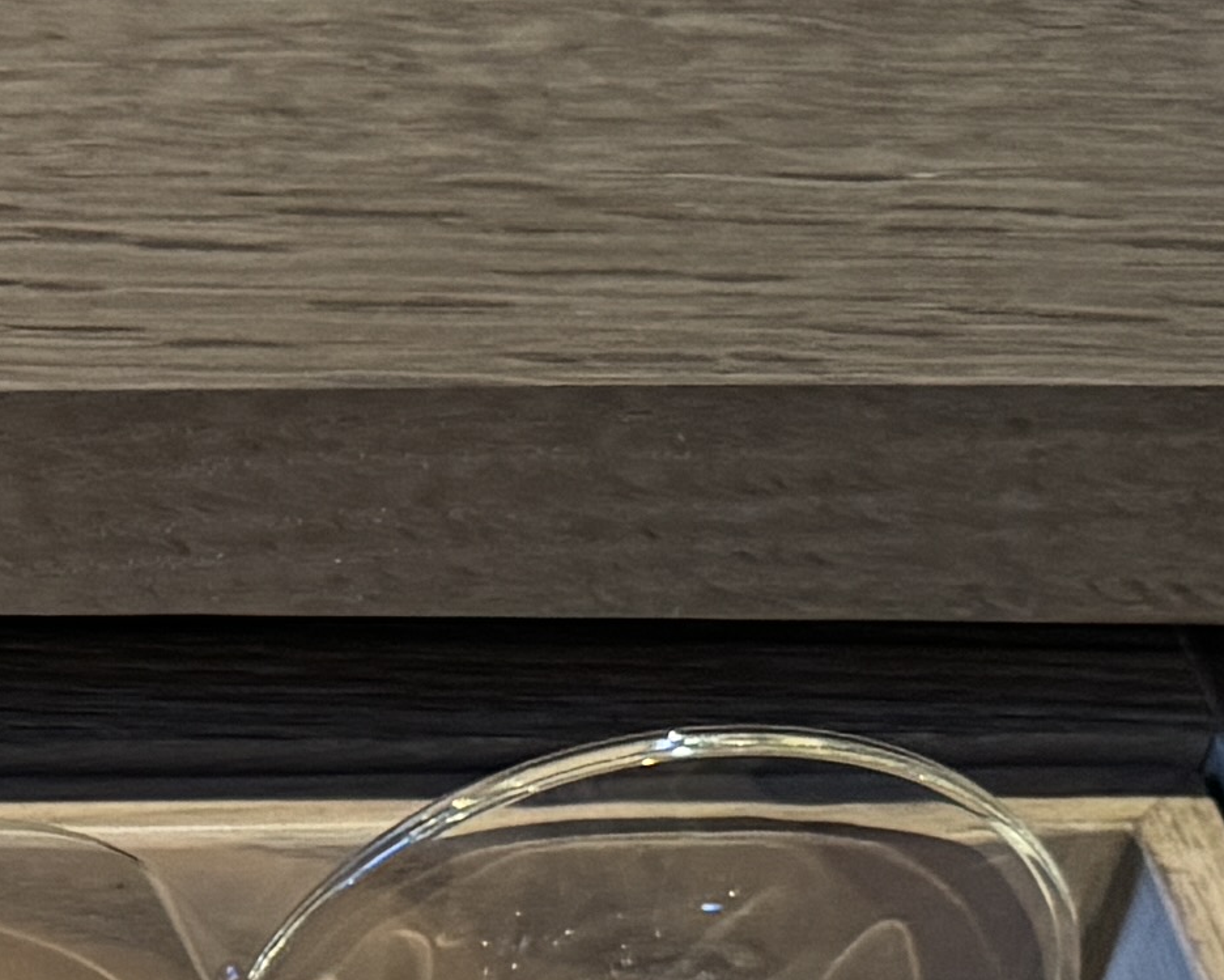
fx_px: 5181
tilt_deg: -47.6
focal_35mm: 143
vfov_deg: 10.7
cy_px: 1074
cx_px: -1211
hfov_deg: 12.0
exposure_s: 1/50
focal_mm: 6.86
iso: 320
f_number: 1.78
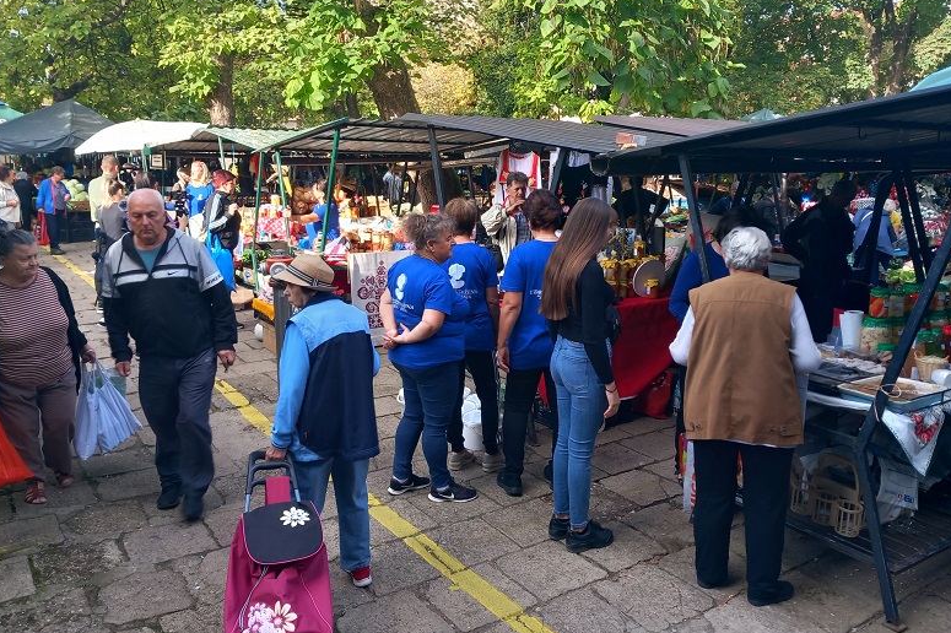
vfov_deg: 44.8
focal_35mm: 29
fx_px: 766
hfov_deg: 63.7
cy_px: 274
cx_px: 466
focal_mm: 4
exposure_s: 1/60
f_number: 1.8
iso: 25
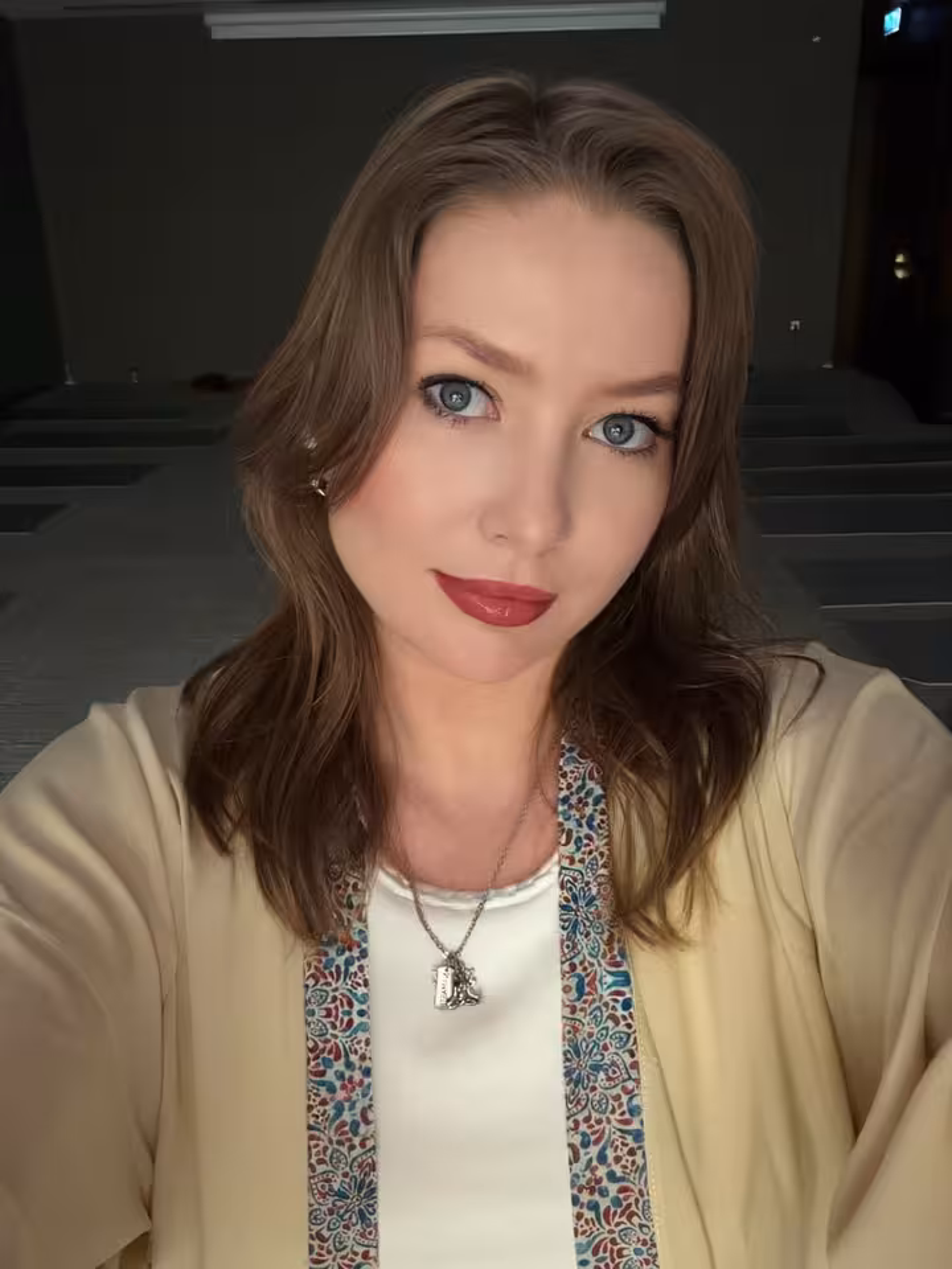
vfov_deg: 60.0
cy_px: 634
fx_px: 1100
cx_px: 476
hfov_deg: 46.8
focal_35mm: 30
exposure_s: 1/30
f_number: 1.9
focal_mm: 2.71
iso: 400
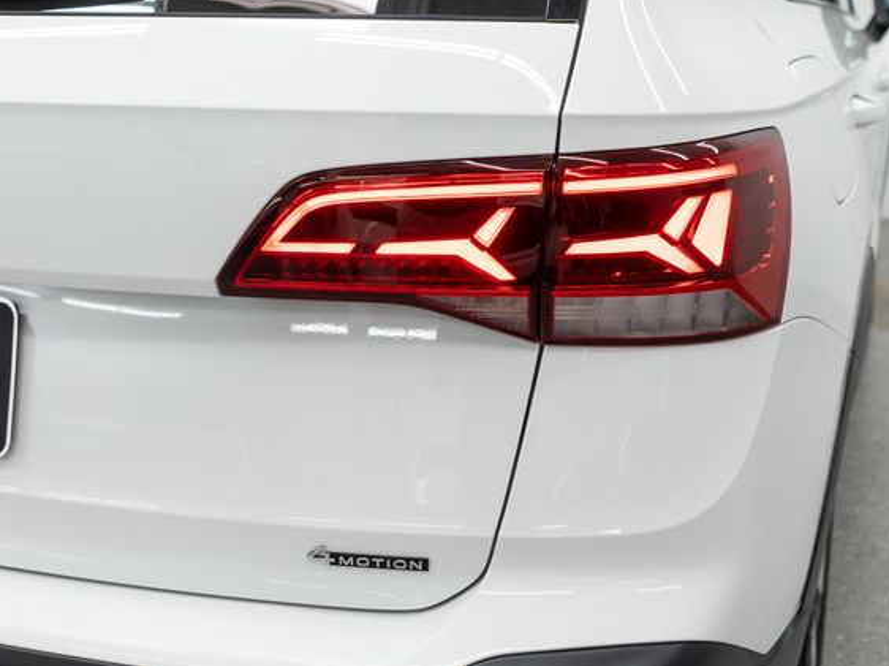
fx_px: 1181
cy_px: 331
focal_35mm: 46
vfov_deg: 31.5
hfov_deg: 41.2
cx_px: 492
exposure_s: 1/50
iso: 200
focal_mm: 28
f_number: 3.2
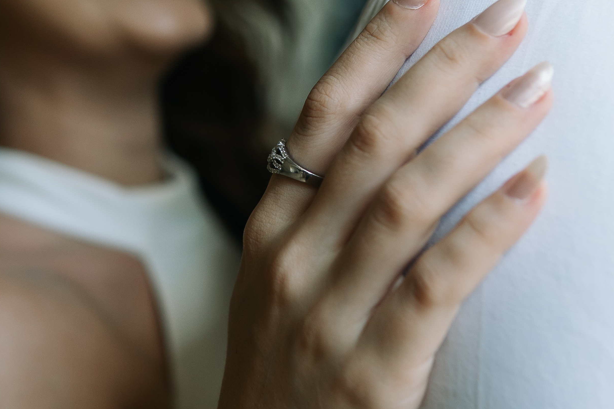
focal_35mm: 71
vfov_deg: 19.1
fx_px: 1211
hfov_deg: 28.5
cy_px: 129
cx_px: 296
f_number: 2.5
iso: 200
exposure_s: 1/125
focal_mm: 30
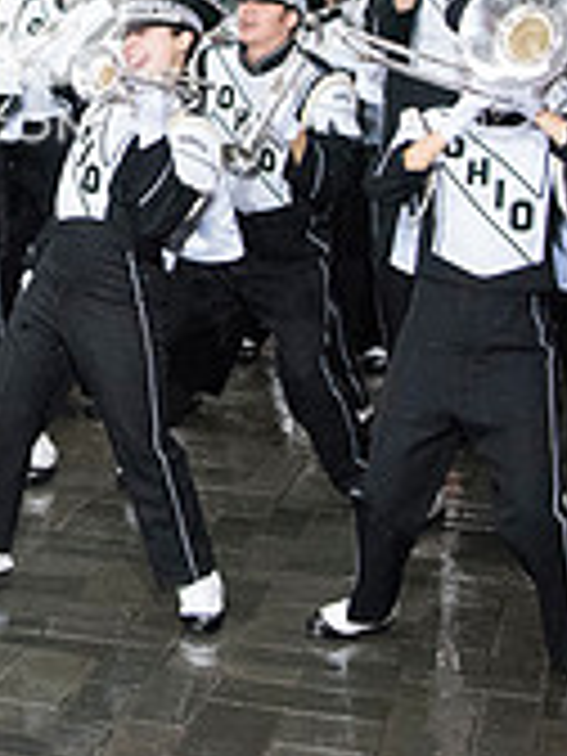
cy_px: -34
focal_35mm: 106
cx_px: -212
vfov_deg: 18.0
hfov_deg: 13.4
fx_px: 2315
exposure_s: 1/2500
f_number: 2.8
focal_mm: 32
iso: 10000
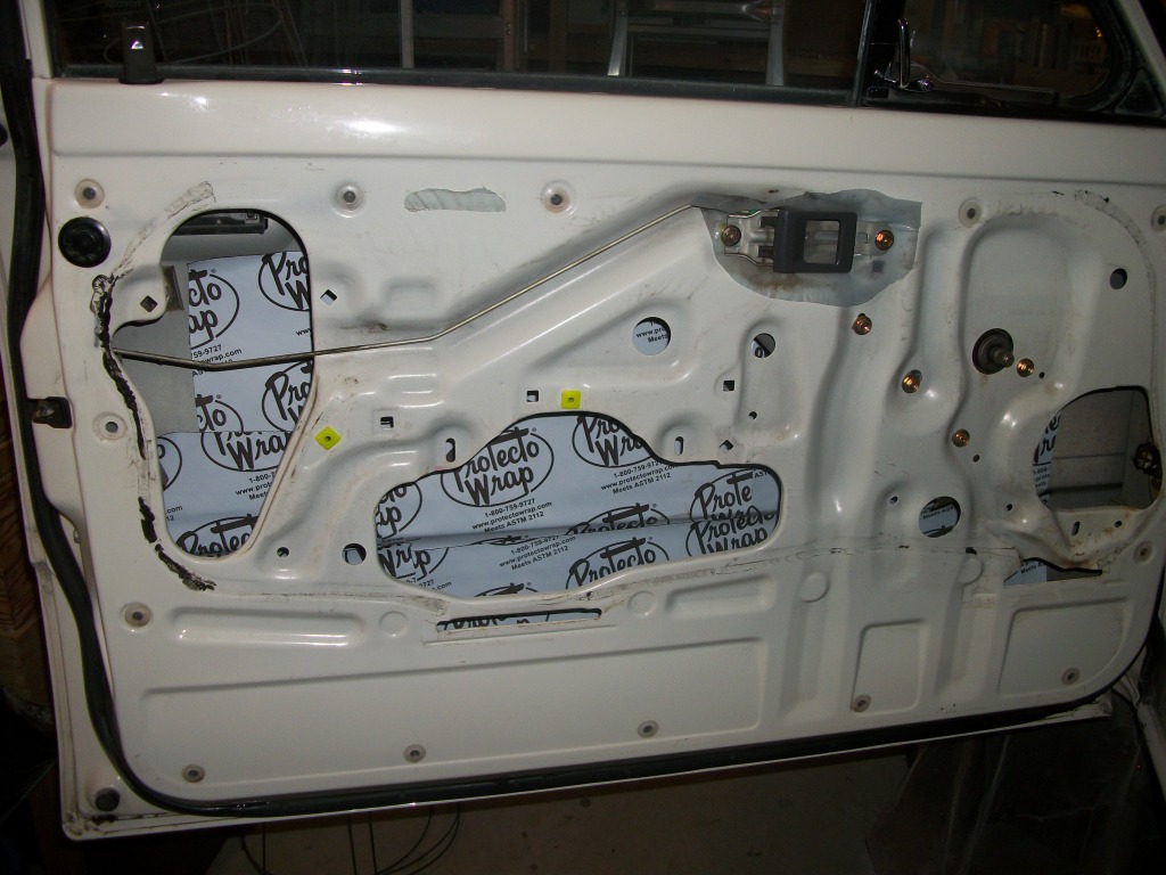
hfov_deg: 56.8
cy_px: 438
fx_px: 1078
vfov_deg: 44.2
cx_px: 583
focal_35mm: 32
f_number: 2.9
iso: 80
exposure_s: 1/60
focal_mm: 5.7
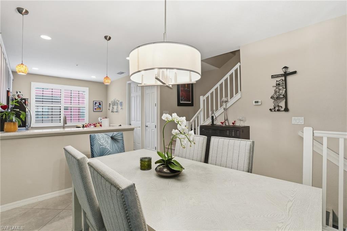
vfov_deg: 73.7
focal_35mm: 16
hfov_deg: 96.8
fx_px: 154
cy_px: 116
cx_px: 174
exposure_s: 1/20
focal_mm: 16
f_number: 9
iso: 200
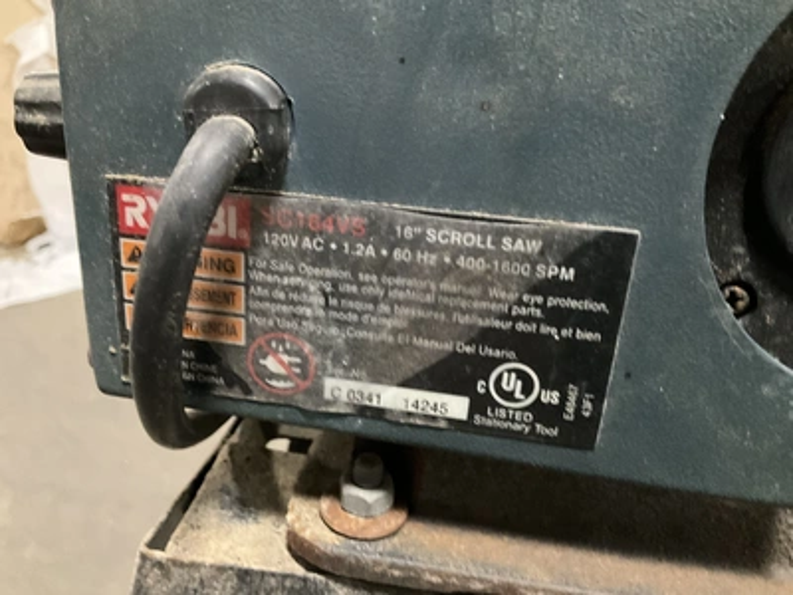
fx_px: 664
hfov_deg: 61.7
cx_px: 396
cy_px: 298
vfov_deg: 48.2
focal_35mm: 29
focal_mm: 3
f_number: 1.8
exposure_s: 1/24
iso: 500
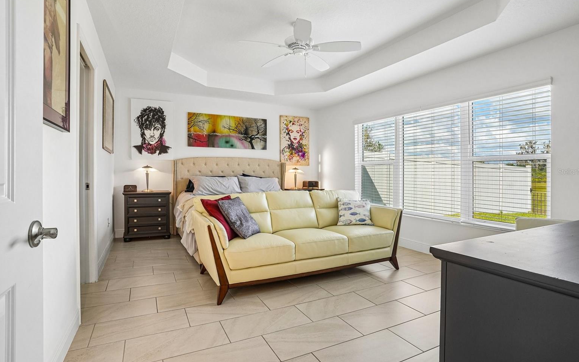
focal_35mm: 18
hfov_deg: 91.1
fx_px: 284
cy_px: 172
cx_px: 291
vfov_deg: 64.9
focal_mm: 17
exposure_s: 1/30
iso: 250
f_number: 9
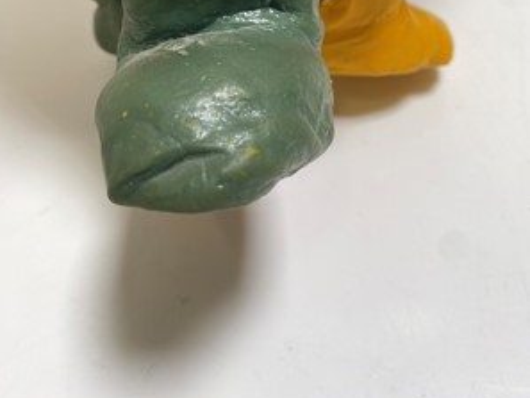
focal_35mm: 35
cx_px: 266
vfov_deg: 38.8
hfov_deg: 52.6
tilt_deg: -46.0
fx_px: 536
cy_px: 66
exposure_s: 1/113
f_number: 1.8
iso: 32
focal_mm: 4.25
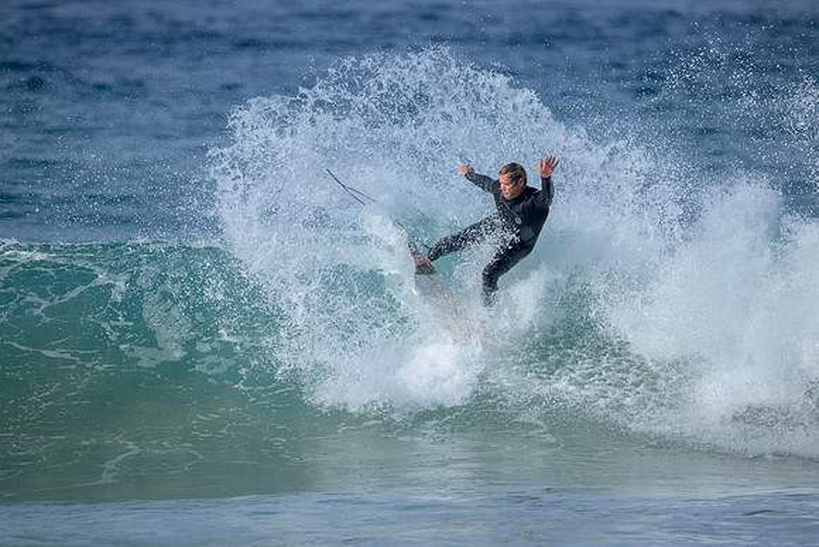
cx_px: 410
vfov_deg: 1.7
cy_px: 274
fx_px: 18203
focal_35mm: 800
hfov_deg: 2.6
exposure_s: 1/2500
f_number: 6.3
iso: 360
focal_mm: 800
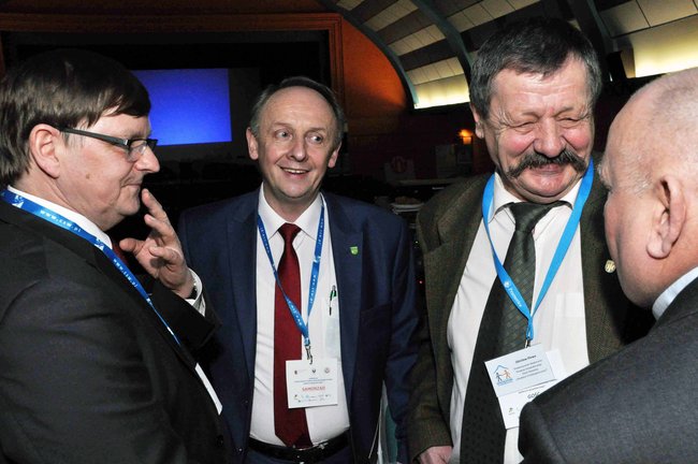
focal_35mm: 38
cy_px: 232
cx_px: 349
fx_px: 726
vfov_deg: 35.4
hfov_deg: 51.3
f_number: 13
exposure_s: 1/60
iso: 1250
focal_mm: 25
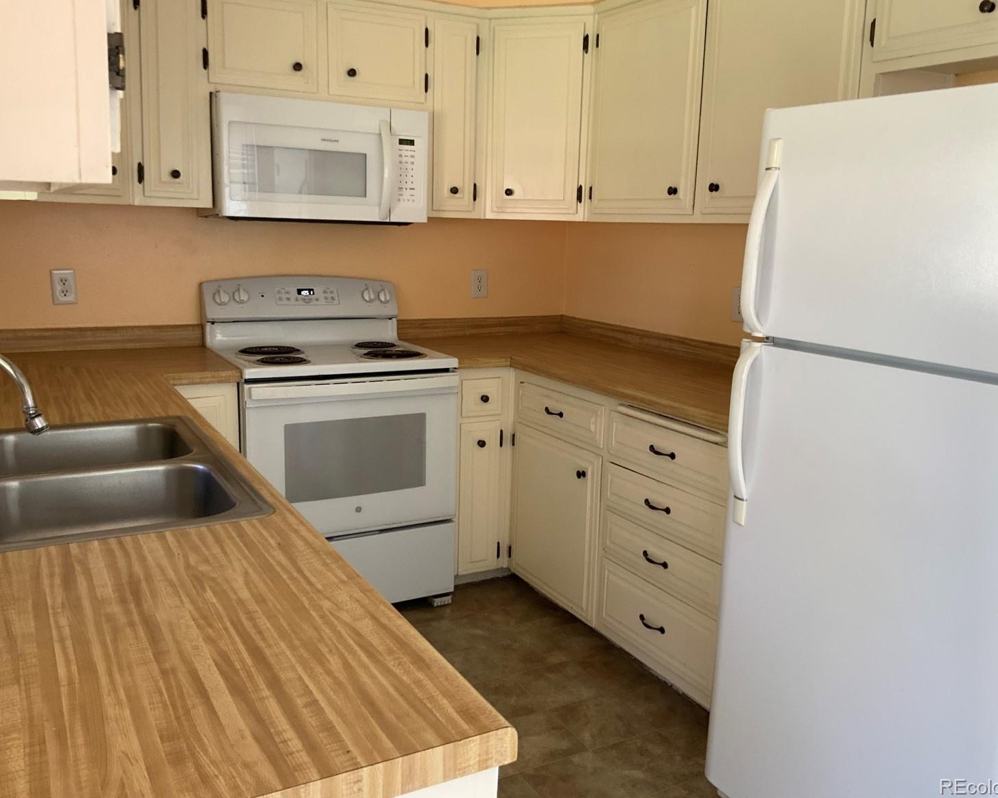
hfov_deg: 57.2
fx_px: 916
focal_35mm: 31
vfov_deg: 47.1
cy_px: 391
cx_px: 503
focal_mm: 3
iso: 80
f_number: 1.8
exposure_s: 1/60
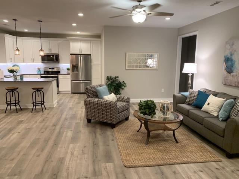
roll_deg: -1.4
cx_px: 120
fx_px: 180
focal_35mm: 26
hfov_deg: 67.3
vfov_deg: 53.1
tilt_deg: -9.1
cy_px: 90
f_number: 1.8
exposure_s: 1/60
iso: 160
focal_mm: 4.25
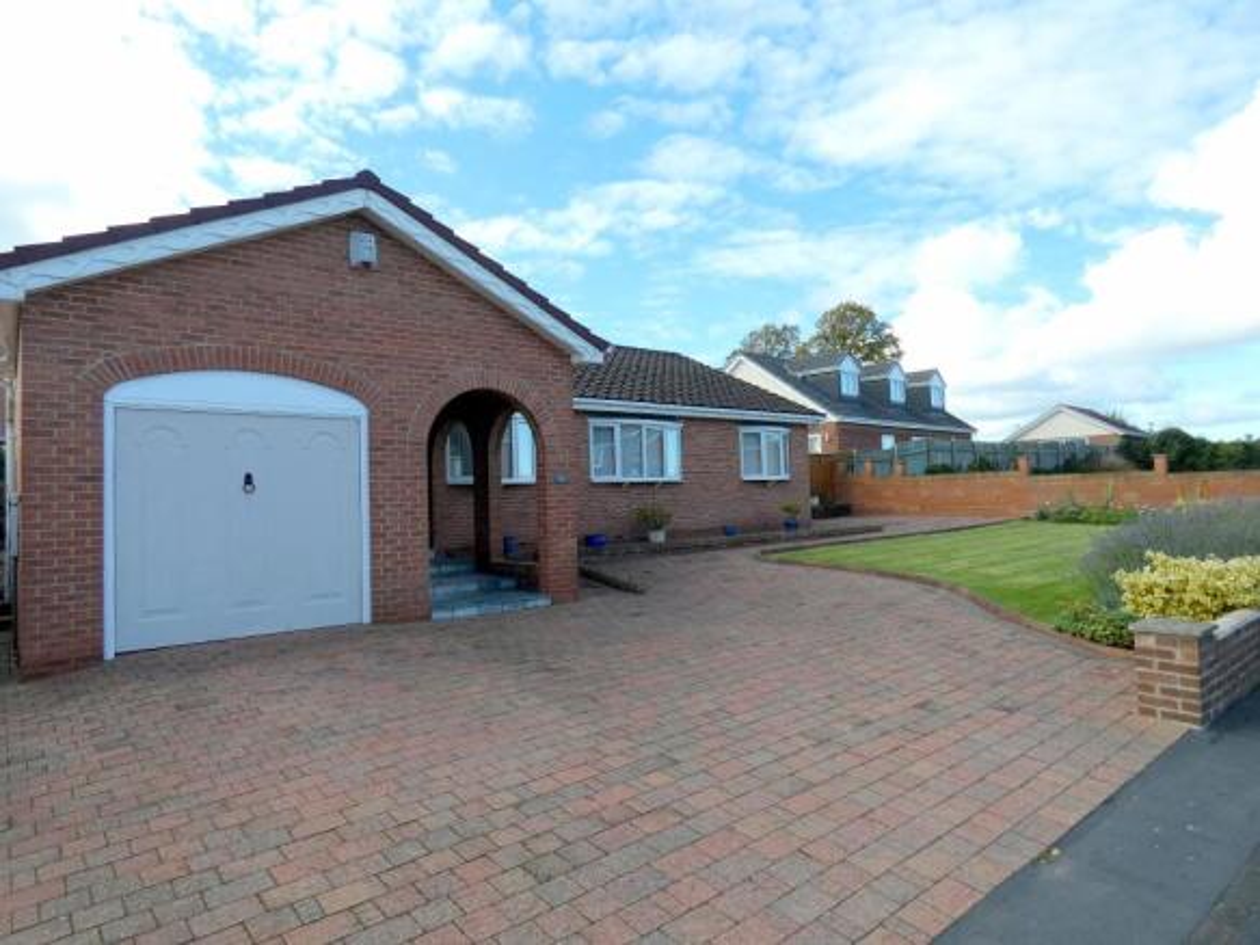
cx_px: 630
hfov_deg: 81.8
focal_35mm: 20
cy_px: 472
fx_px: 728
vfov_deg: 66.0
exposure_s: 1/640
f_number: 2.8
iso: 80
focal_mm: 3.6
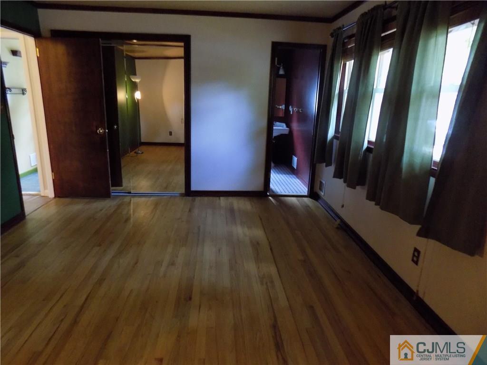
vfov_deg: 58.9
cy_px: 182
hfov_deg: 73.9
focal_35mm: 23
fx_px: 324
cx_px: 244
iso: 400
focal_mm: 4
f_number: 3.1
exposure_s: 1/10
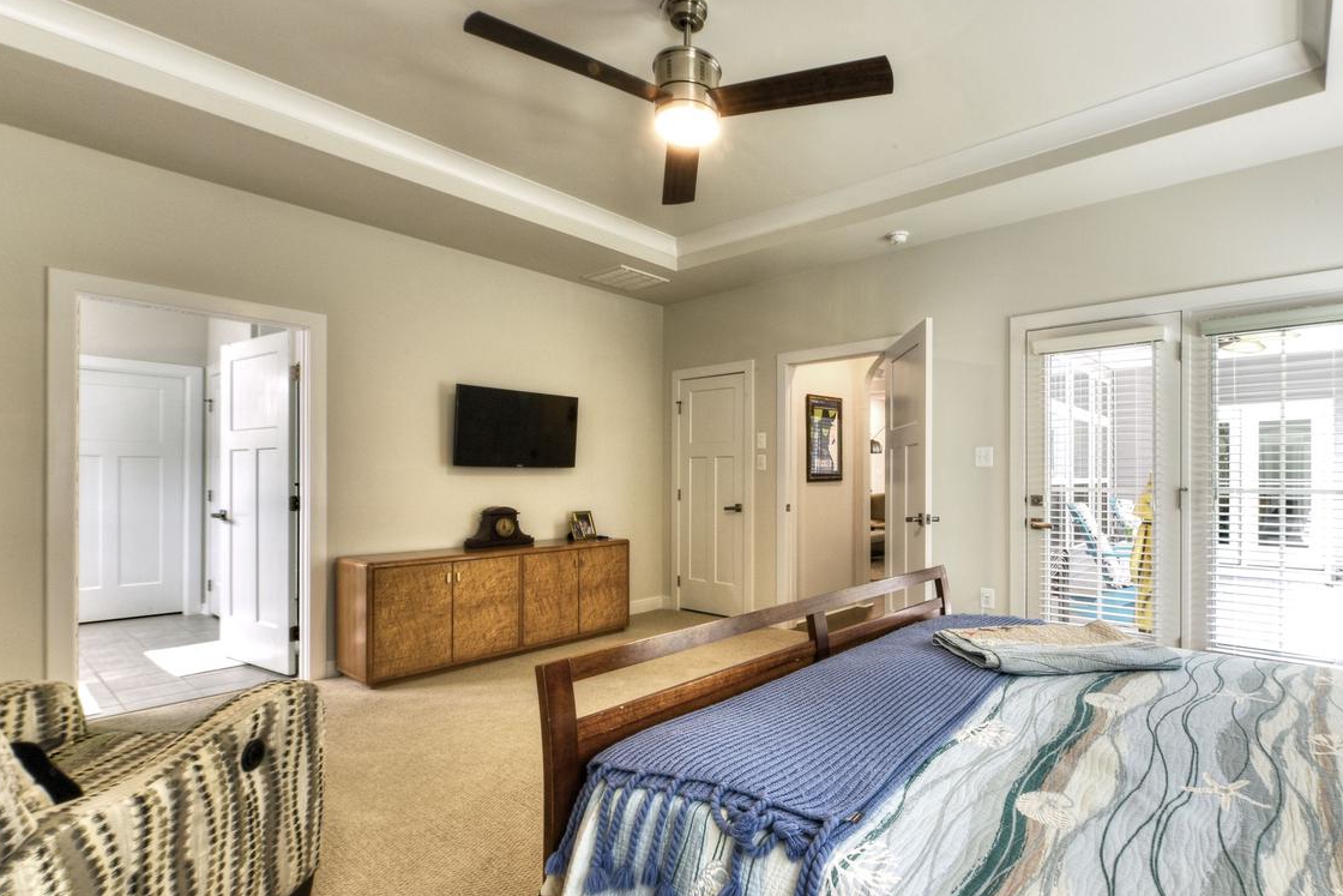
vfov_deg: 67.4
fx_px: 672
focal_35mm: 18
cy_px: 465
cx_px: 789
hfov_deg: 89.1
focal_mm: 14
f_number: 22
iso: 100
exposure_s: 1.6
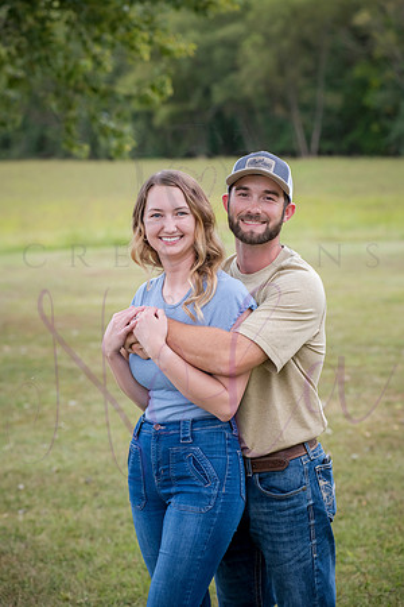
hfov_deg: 14.9
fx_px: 1549
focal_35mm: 92
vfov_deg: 22.1
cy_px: 304
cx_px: 202
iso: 400
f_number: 5
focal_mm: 92
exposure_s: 1/320
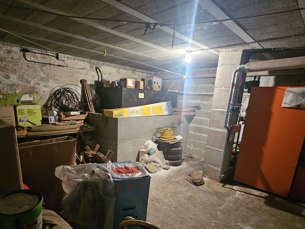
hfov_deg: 84.6
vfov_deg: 67.3
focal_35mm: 19
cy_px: 147
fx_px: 167
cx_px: 144
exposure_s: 1/25
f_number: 2.2
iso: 800
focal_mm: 2.2
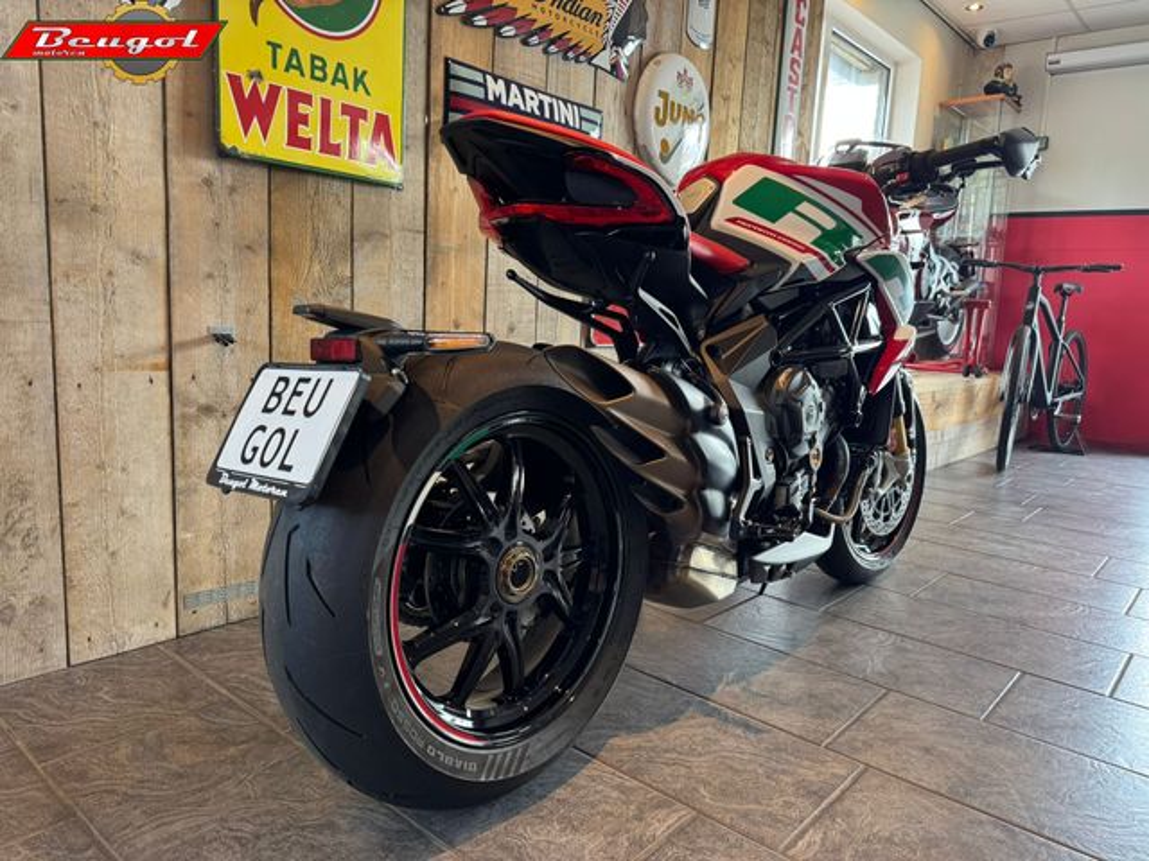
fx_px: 797
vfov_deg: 56.8
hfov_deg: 71.6
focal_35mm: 24
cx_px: 574
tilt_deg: -9.5
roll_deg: -2.3
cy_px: 430
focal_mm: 6.76
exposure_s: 1/50
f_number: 1.78
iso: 200
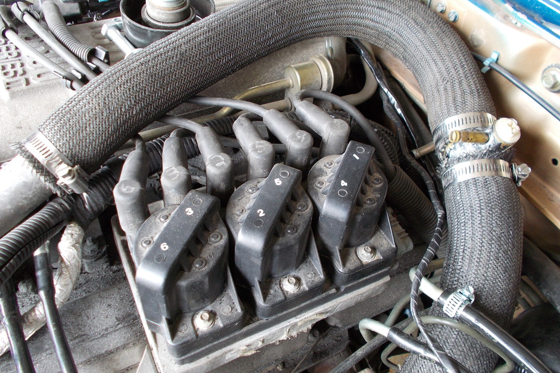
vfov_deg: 38.8
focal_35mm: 34
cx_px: 284
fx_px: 529
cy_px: 170
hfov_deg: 55.8
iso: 125
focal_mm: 5.3
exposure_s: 1/25
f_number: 3.4
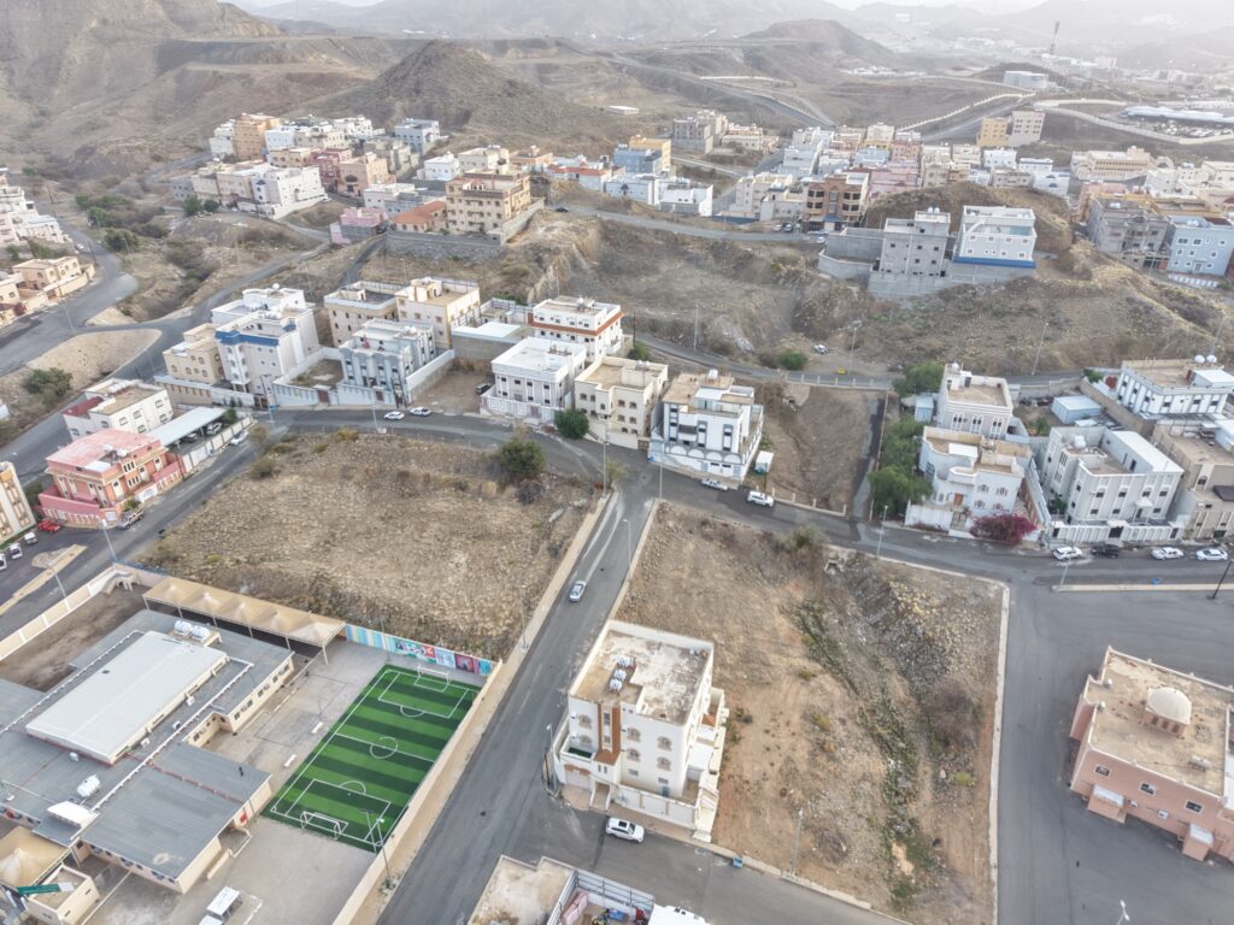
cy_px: 462
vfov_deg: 58.9
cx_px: 617
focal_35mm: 23
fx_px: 820
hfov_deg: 73.9
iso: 130
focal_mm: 8.67
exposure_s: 1/250
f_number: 1.8
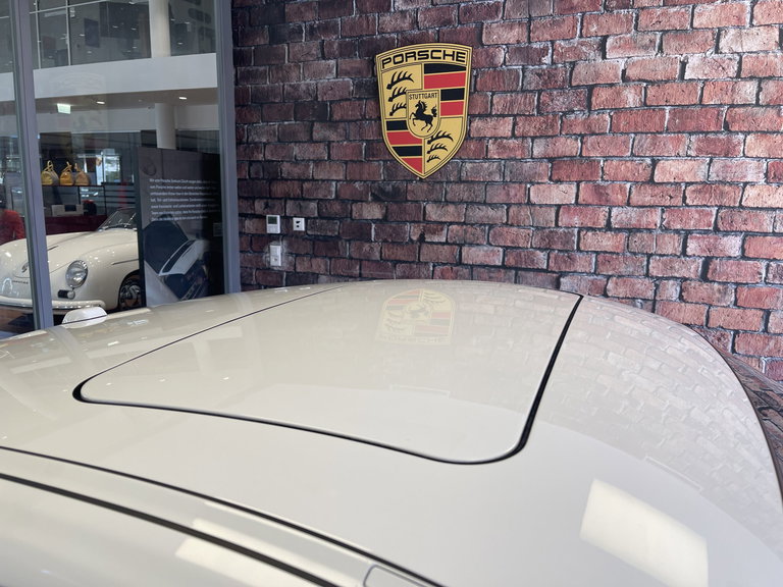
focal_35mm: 25
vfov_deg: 54.9
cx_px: 392
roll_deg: -0.7
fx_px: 565
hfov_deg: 69.4
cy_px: 294
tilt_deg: -10.5
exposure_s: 1/152
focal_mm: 5.1
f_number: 1.6
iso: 32
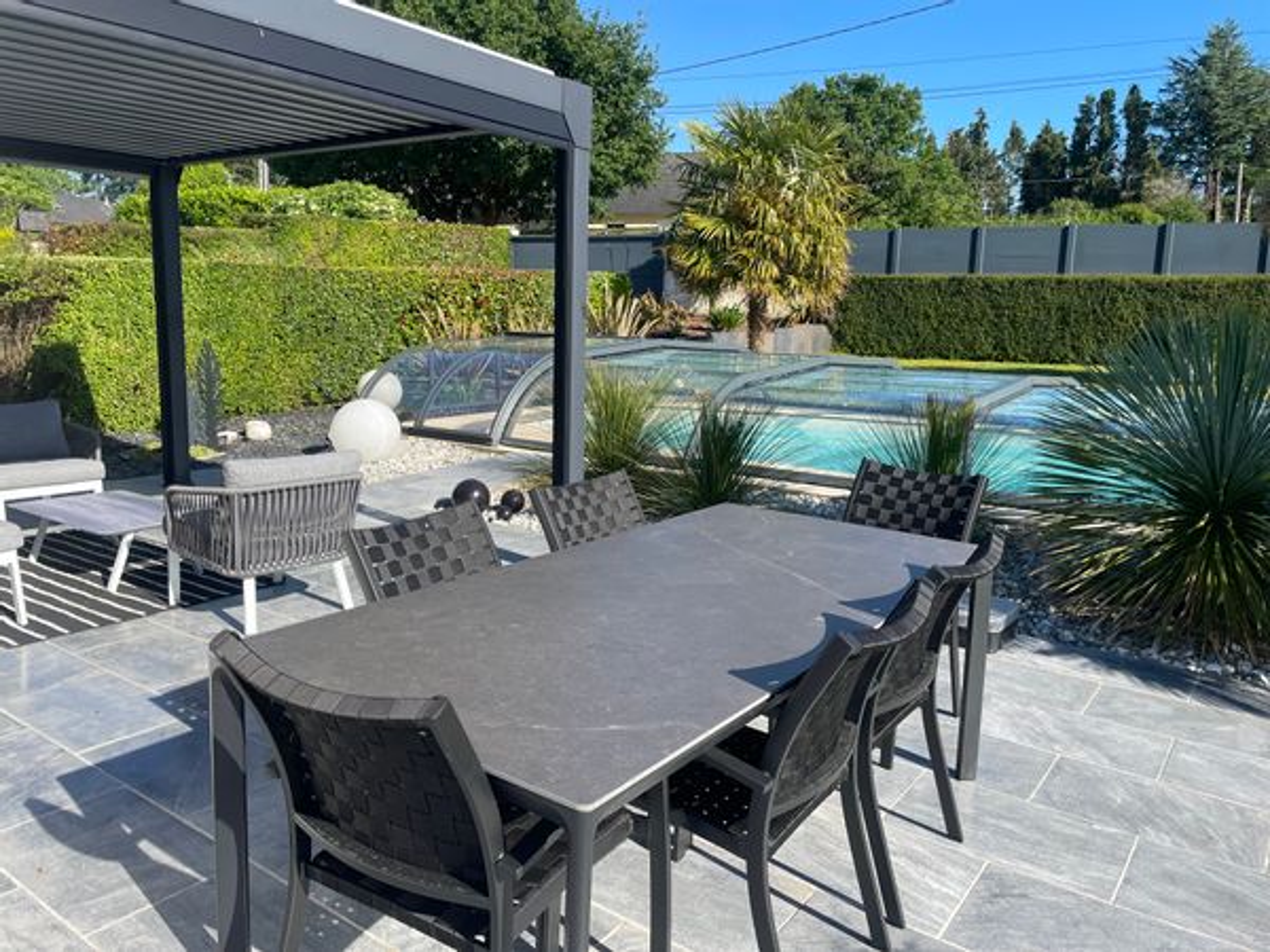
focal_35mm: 26
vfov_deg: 53.1
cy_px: 476
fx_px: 954
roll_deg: -1.2
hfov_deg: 67.3
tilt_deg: -10.0
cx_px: 635
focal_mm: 4.2
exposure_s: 1/2506
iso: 50
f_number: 1.6
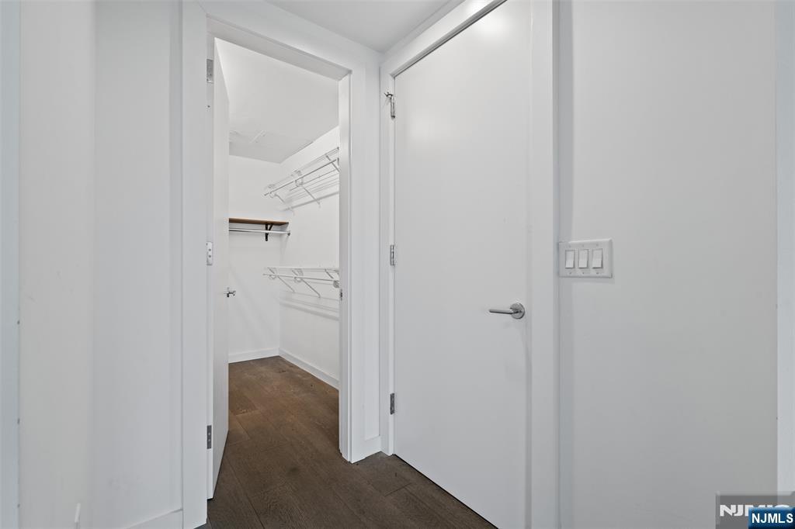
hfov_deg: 95.0
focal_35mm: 16
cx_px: 398
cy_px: 264
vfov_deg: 72.0
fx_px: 364
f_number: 9
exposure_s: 1/2.5
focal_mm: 16.5
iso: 250
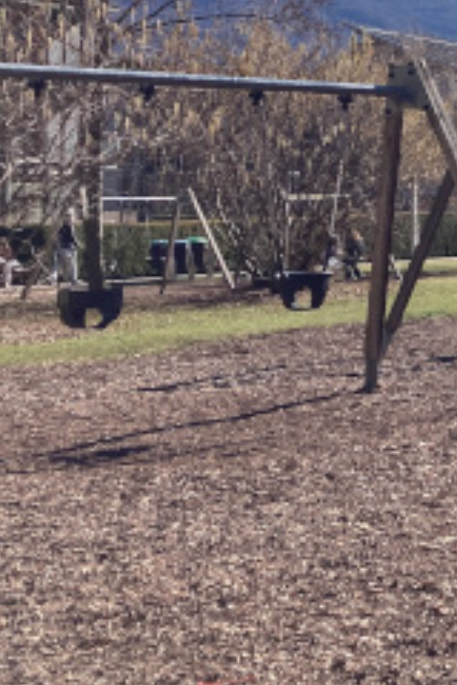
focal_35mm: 85
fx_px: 1618
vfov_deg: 23.3
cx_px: 828
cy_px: 76
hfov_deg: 14.2
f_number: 1.8
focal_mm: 3.99
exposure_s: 1/2558
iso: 20
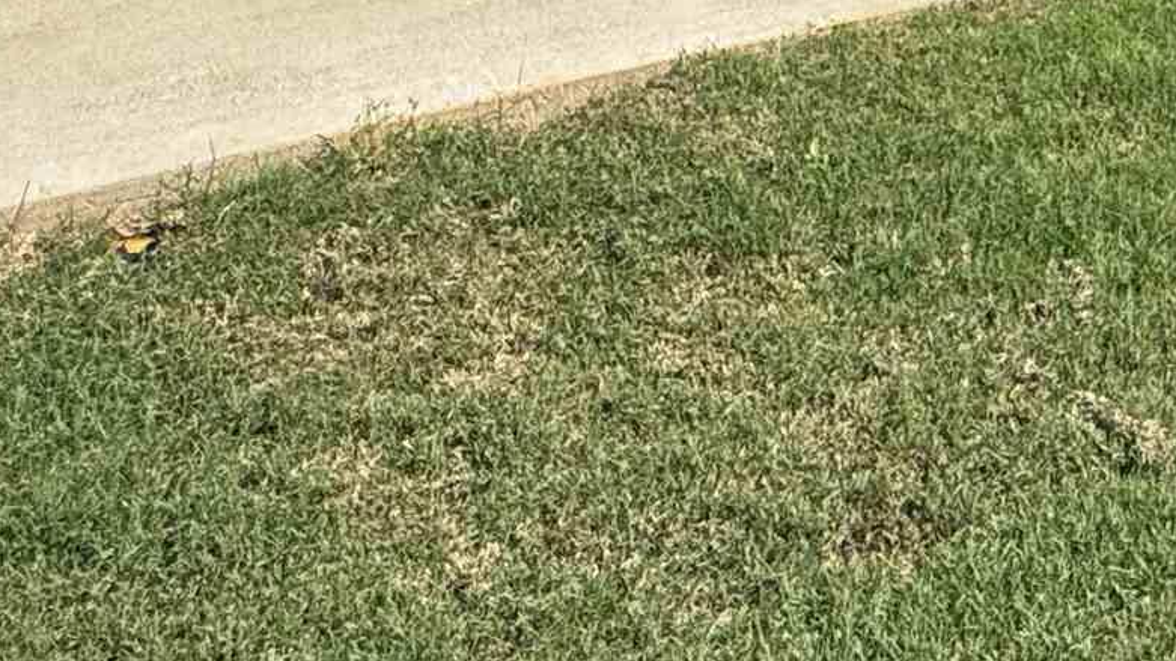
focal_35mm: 60
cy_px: -614
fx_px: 1871
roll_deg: +1.4
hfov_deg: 29.7
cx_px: 1430
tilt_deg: -2.7
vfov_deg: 16.1
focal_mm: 2.22
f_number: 2.2
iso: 50
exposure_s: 1/1299
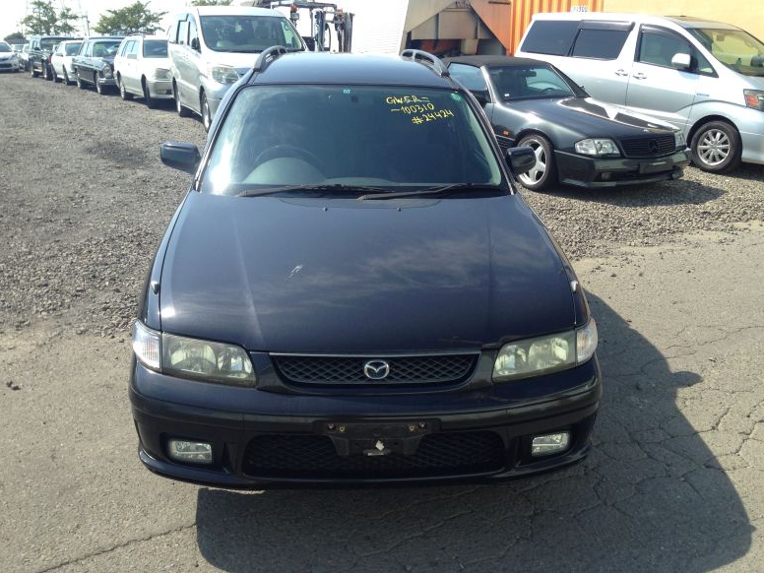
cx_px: 380
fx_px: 750
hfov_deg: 54.0
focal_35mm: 34
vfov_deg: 41.8
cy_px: 279
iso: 50
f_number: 2.4
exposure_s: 1/753
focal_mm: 4.12
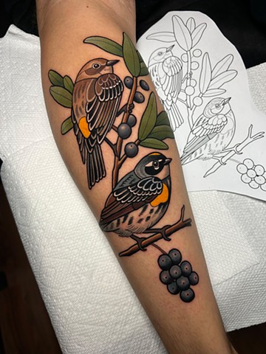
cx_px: 133
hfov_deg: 53.1
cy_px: 177
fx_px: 266
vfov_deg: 67.3
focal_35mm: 26
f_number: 1.5
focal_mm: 5.7
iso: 125
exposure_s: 1/60
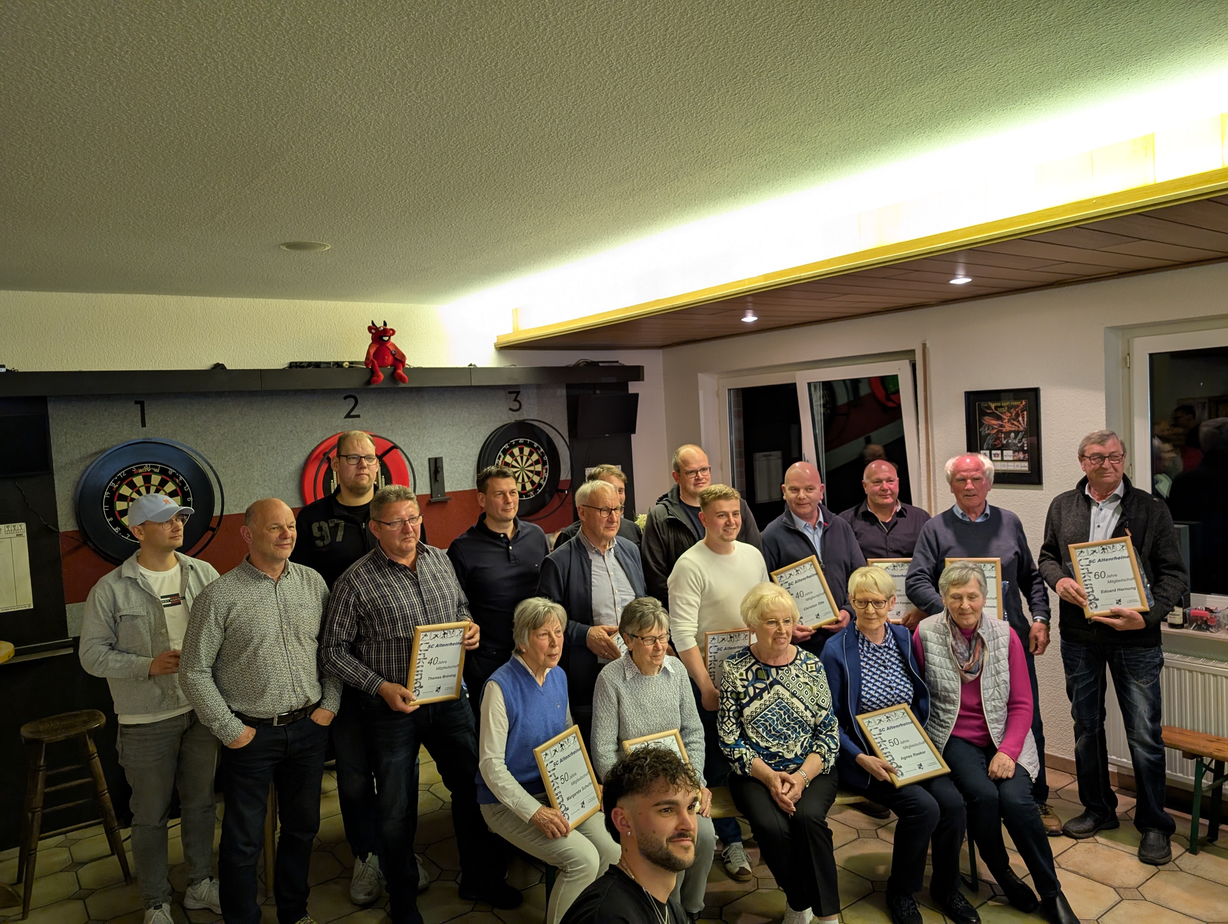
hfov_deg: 71.5
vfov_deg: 56.9
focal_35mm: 24
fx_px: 853
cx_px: 614
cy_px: 462
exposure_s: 1/33.3
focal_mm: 6.9
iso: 258
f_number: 1.68
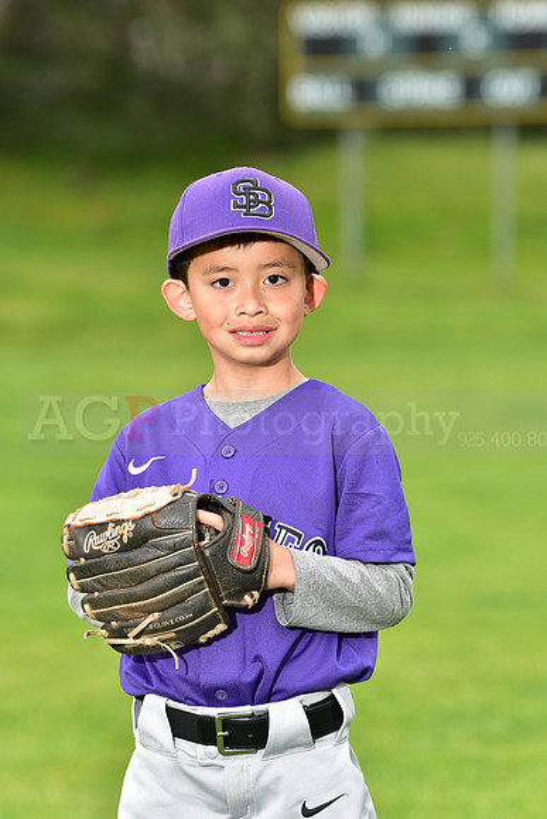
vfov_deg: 11.1
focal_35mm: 185
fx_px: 4214
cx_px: 274
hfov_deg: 7.4
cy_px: 410
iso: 400
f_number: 5.6
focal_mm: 185
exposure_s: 1/250
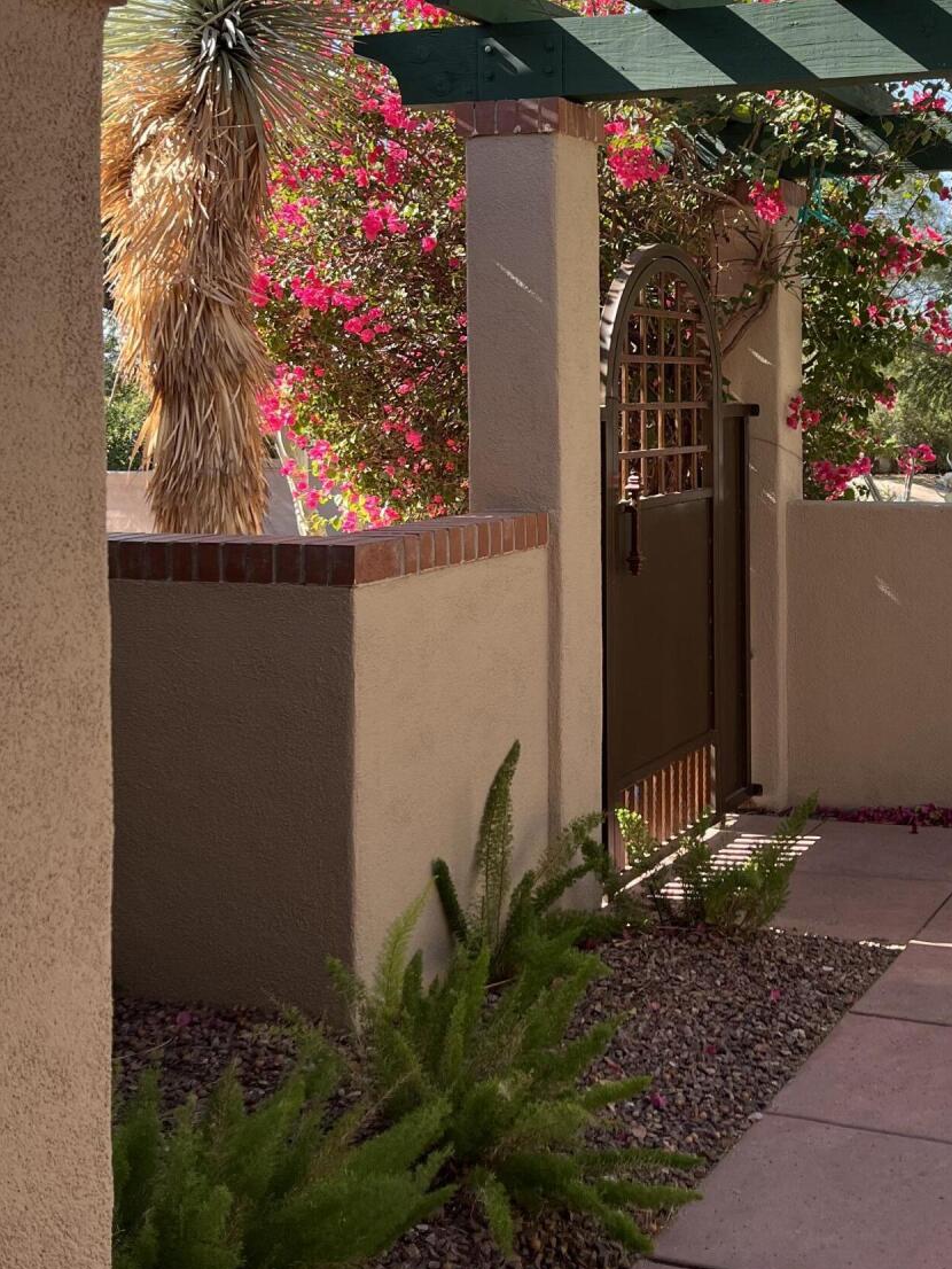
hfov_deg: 30.1
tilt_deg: -1.9
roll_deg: +0.6
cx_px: 767
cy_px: 412
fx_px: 1723
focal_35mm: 47
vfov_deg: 39.9
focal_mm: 5.1
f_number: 1.6
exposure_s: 1/852
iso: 50
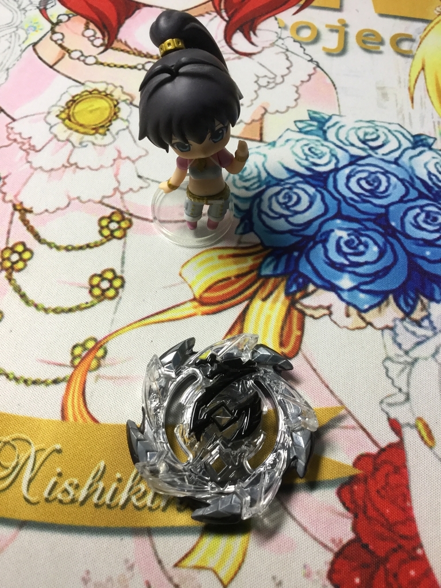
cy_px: 294
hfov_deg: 45.4
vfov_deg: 58.4
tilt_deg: -61.3
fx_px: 527
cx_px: 220
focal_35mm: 31
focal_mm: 3.3
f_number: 2.4
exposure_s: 1/30
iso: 25
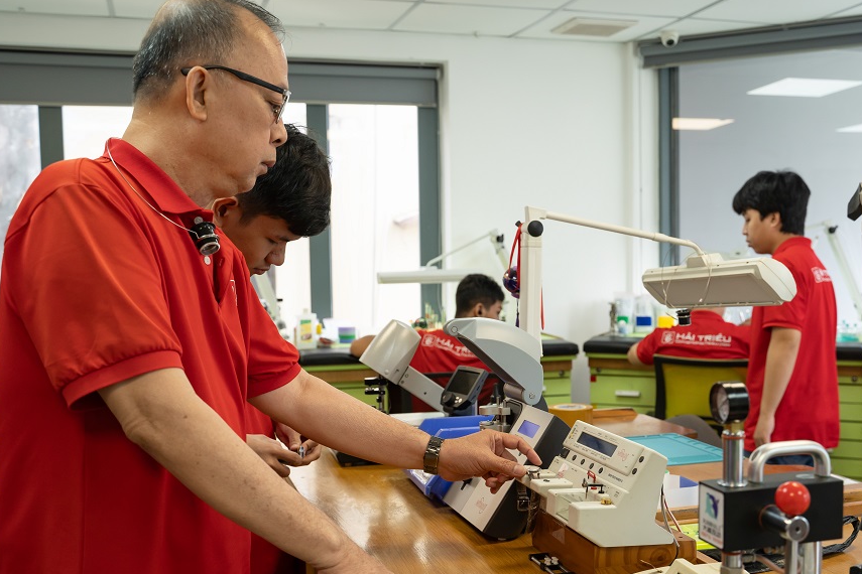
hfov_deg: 45.3
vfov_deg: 31.1
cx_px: 485
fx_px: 1030
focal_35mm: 43
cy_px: 330
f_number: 4.5
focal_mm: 35
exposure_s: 1/250
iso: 800
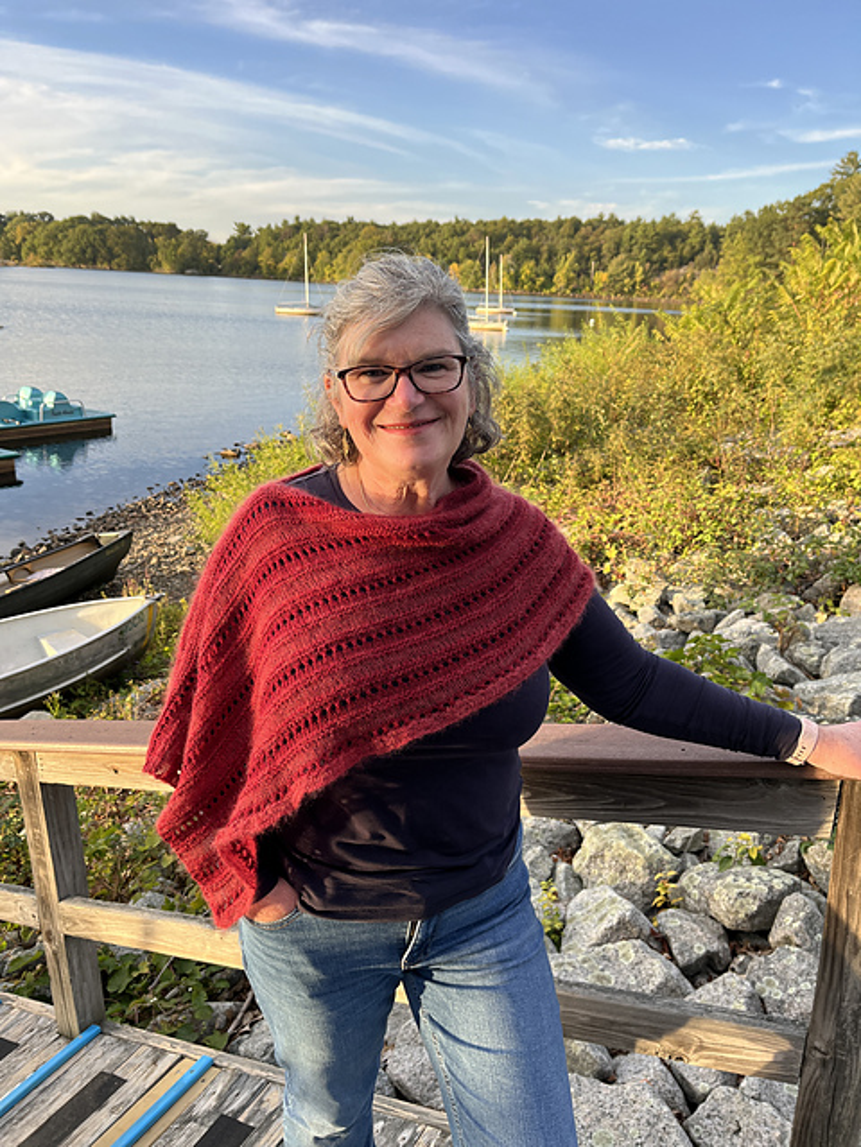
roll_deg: -2.5
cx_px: 430
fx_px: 862
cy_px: 574
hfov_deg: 53.1
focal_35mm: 26
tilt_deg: -18.3
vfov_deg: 67.3
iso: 50
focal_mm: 5.1
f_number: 1.6
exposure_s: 1/404
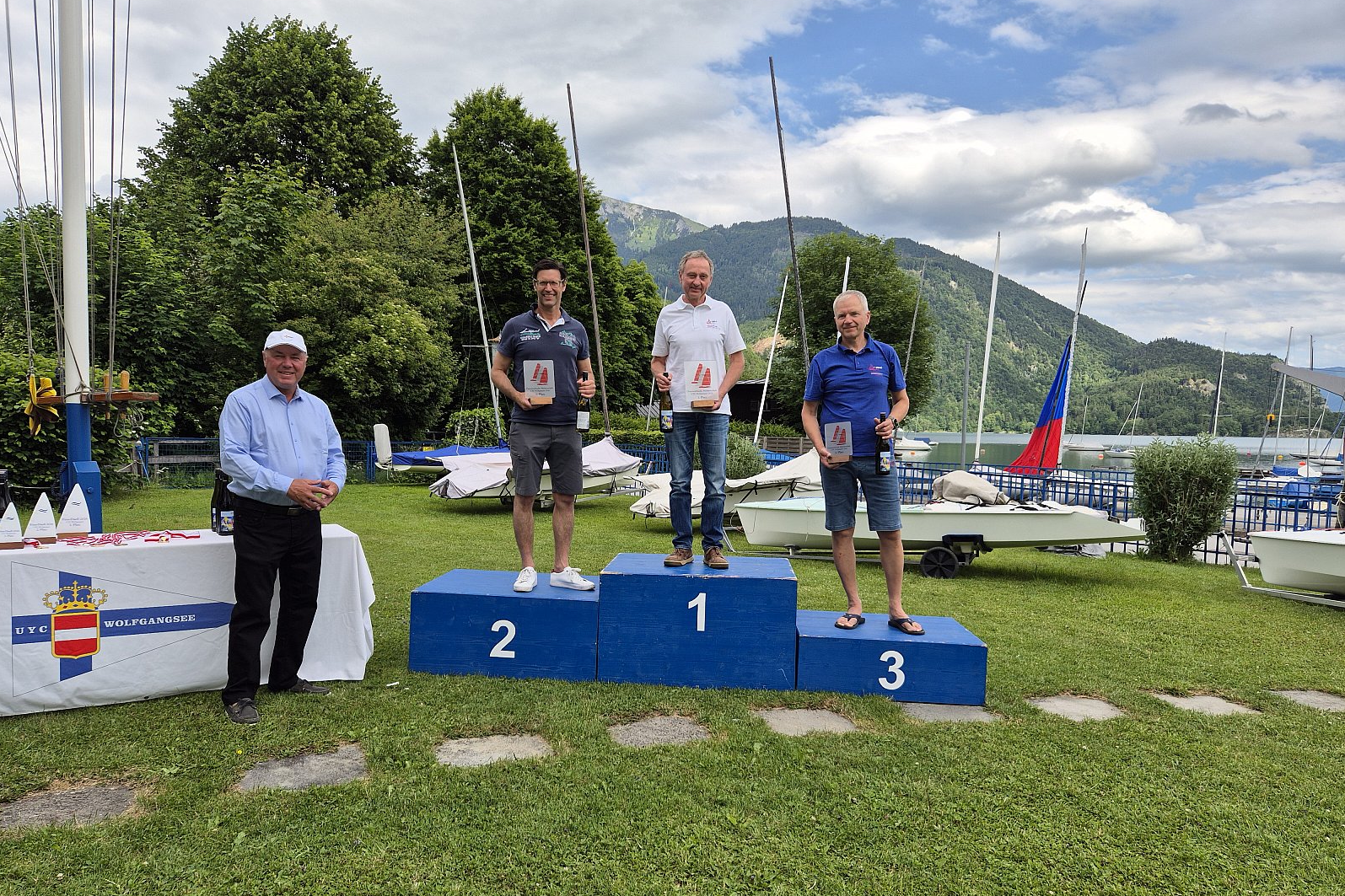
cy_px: 480
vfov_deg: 53.1
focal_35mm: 24
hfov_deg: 73.7
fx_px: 897
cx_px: 672
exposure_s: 1/1400
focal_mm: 5.4
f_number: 1.8
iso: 25
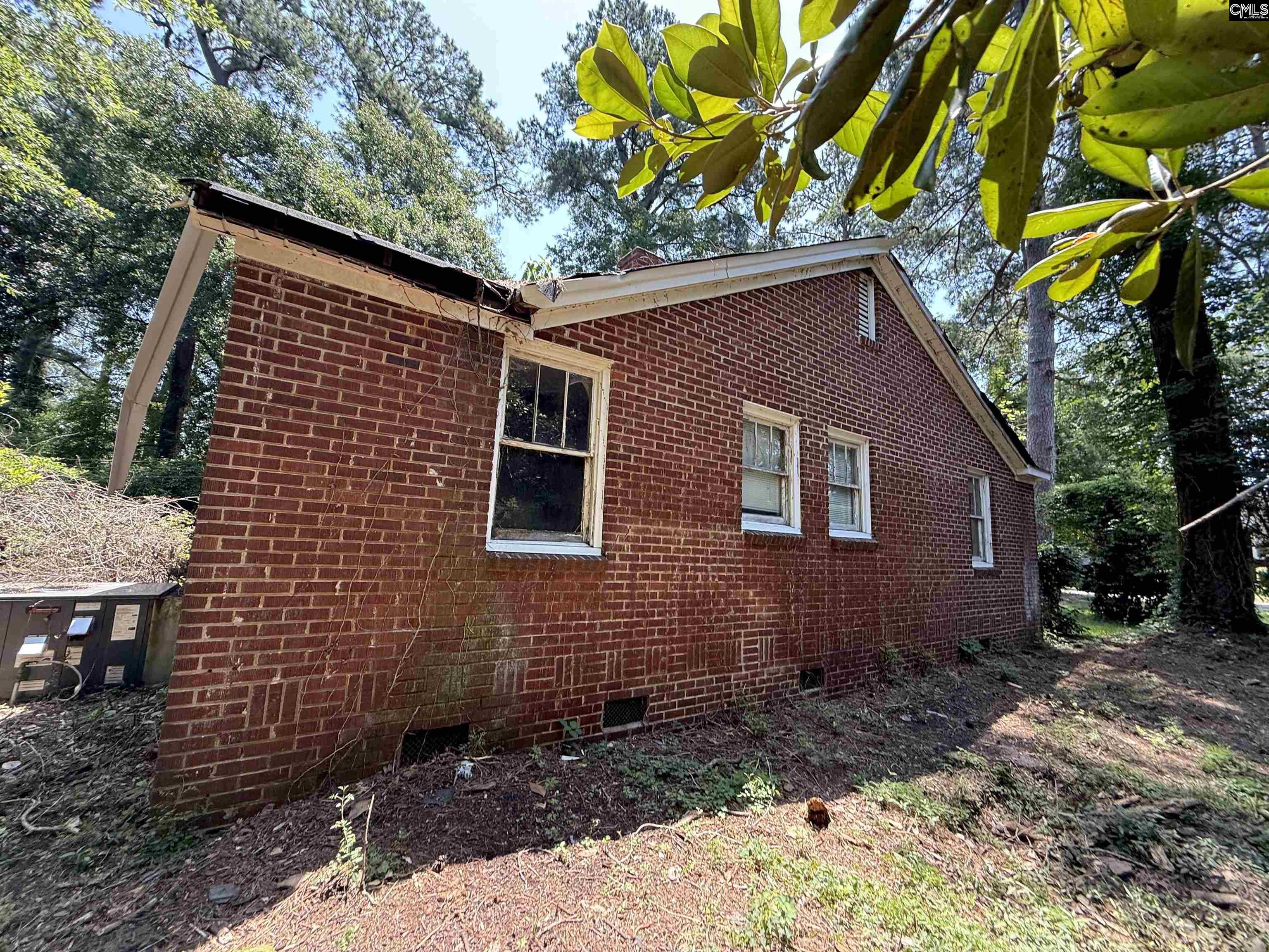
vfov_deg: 85.7
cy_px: 476
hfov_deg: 102.1
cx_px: 634
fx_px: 513
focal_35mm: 14
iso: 64
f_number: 2.2
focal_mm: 2.22
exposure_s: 1/121
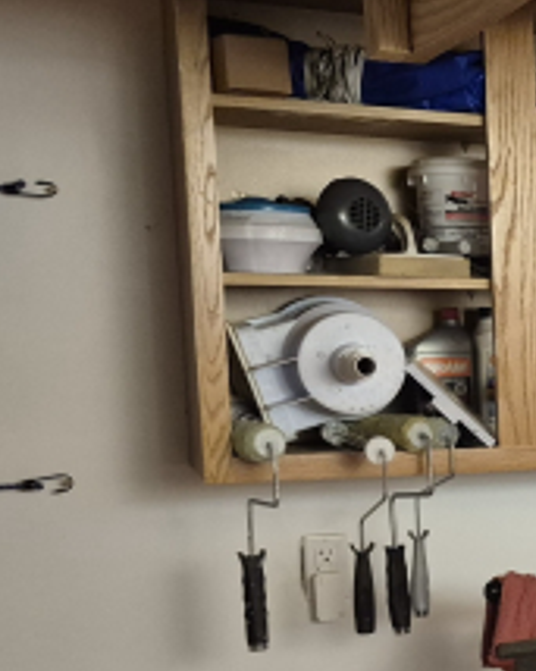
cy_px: 514
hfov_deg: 18.1
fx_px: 1389
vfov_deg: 26.7
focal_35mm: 70
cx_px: 920
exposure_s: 1/60
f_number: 1.8
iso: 1000
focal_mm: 5.4
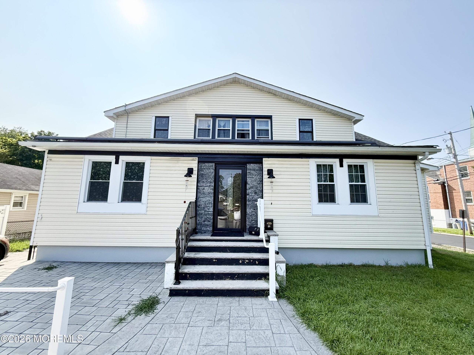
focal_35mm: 14
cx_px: 237
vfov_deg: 85.7
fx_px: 192
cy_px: 178
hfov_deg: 102.1
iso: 64
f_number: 2.2
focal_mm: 2.22
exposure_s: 1/1167
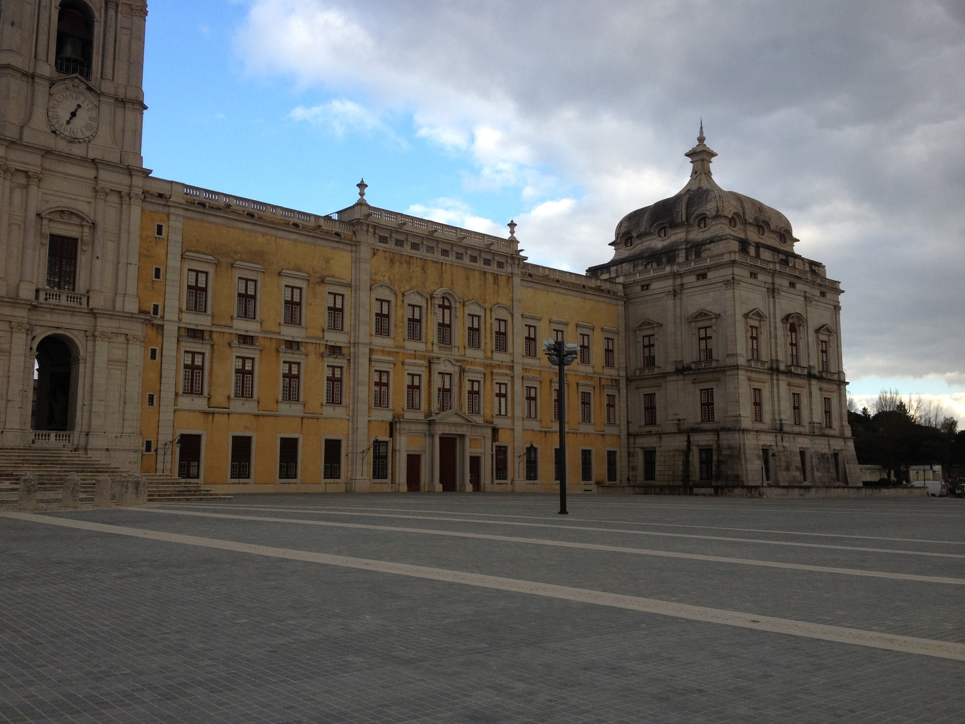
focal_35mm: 35
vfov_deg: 40.7
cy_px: 362
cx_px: 482
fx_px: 976
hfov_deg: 52.6
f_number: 2.4
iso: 64
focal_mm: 4.28
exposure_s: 1/442
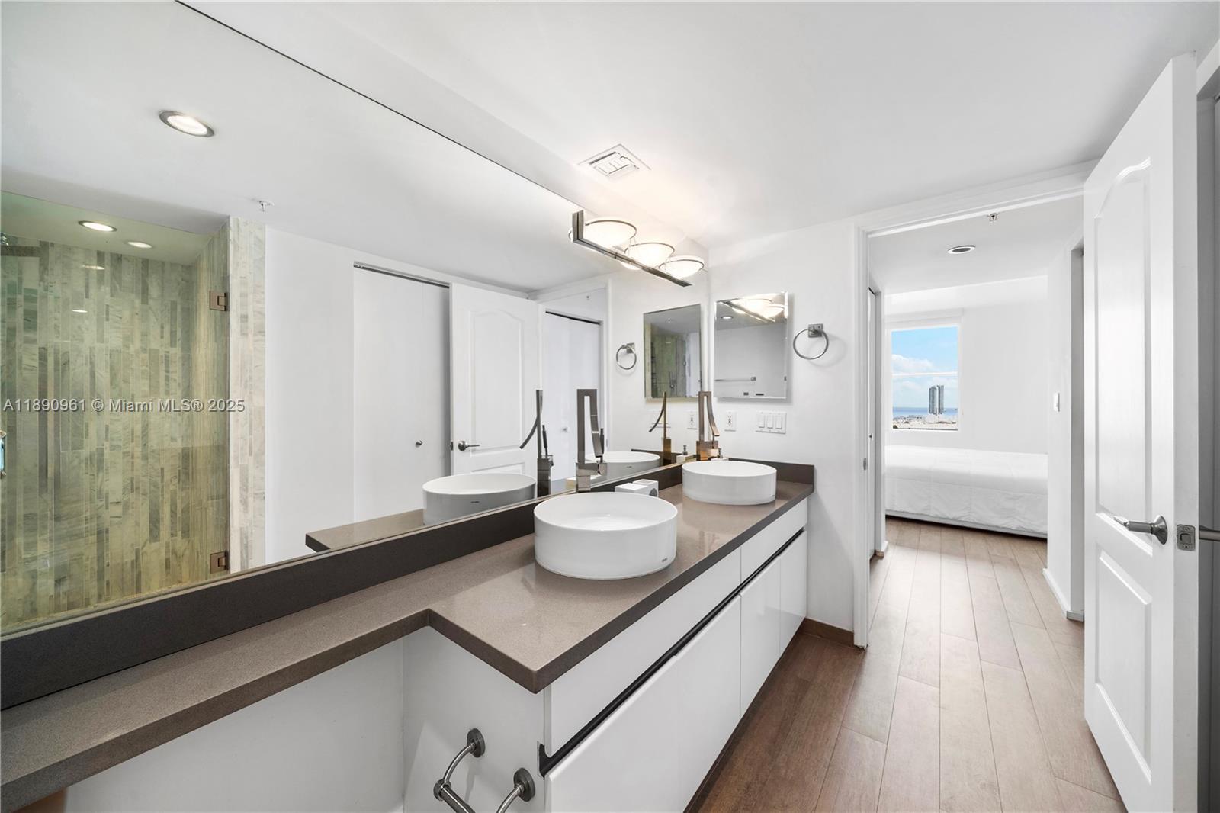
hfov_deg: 112.6
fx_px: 407
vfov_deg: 90.0
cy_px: 406
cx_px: 610
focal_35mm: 12
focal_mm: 12
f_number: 8
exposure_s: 1/13
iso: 400
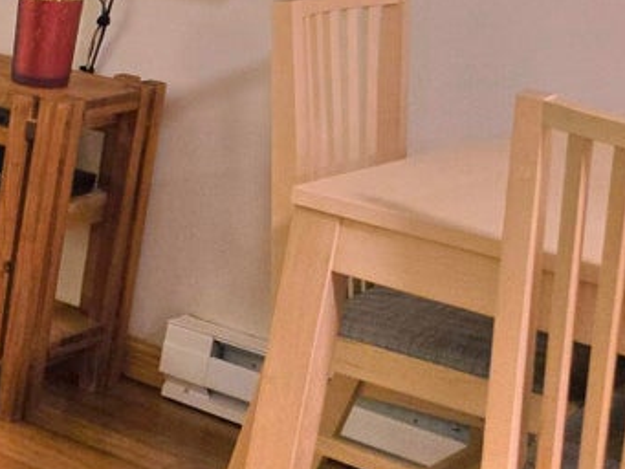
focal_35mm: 92
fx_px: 1662
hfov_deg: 16.5
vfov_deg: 16.0
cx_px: -602
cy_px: 108
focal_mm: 5.4
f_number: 1.8
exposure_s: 1/120
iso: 250
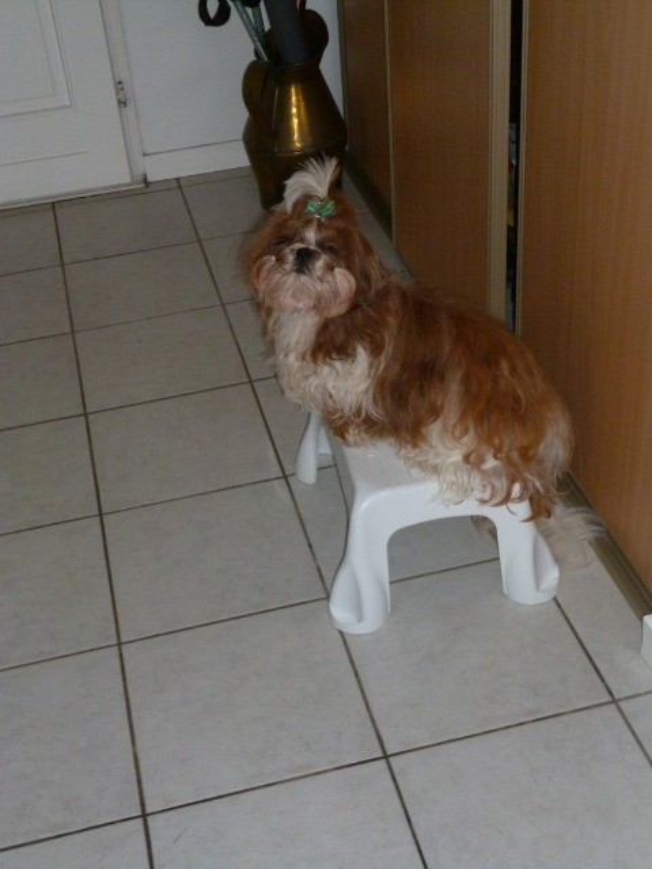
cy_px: 434
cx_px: 326
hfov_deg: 29.1
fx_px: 1256
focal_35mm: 50
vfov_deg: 38.2
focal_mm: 8.9
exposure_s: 1/60
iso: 400
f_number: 3.6
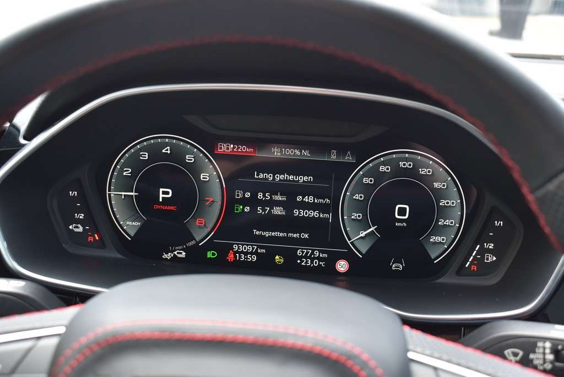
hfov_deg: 44.9
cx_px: 282
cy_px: 188
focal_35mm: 44
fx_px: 682
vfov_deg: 30.9
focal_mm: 29
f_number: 5.6
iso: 400
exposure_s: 1/125
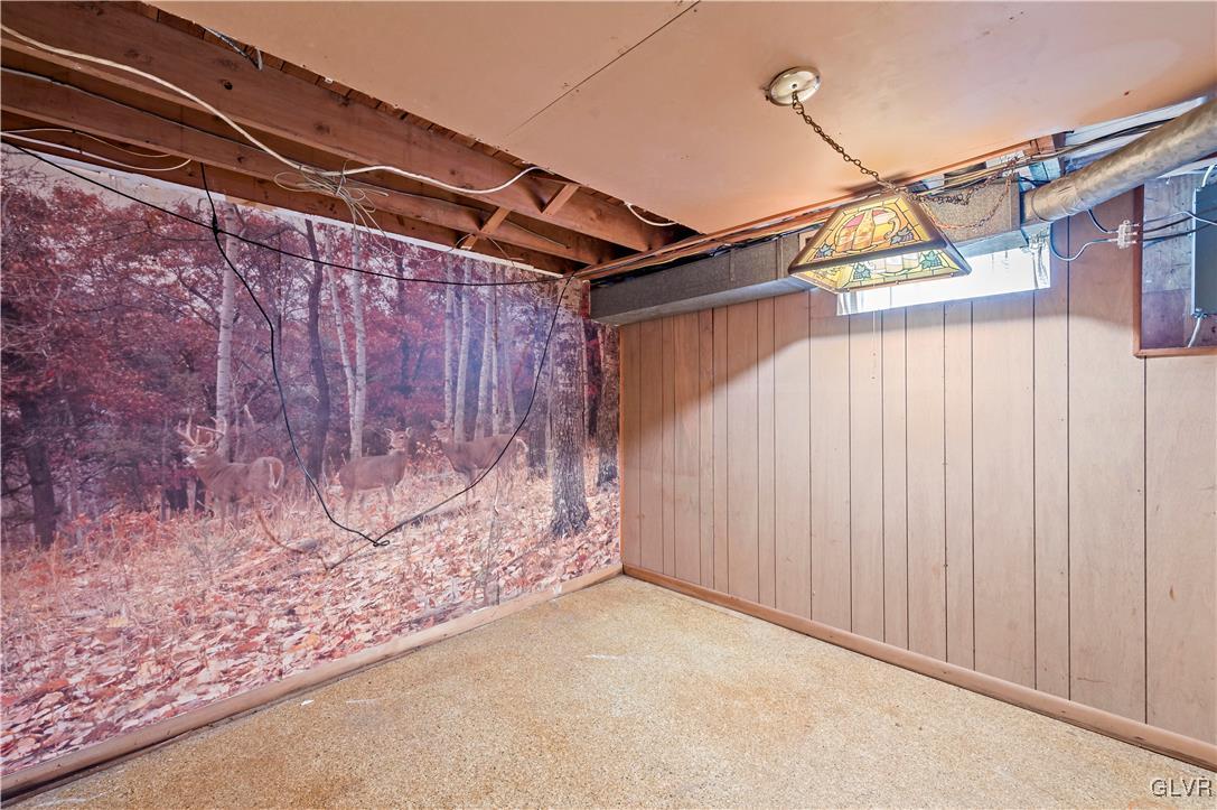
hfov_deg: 104.3
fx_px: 473
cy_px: 405
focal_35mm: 14
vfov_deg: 81.1
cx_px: 608
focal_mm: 14
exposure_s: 6
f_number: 9
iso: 320
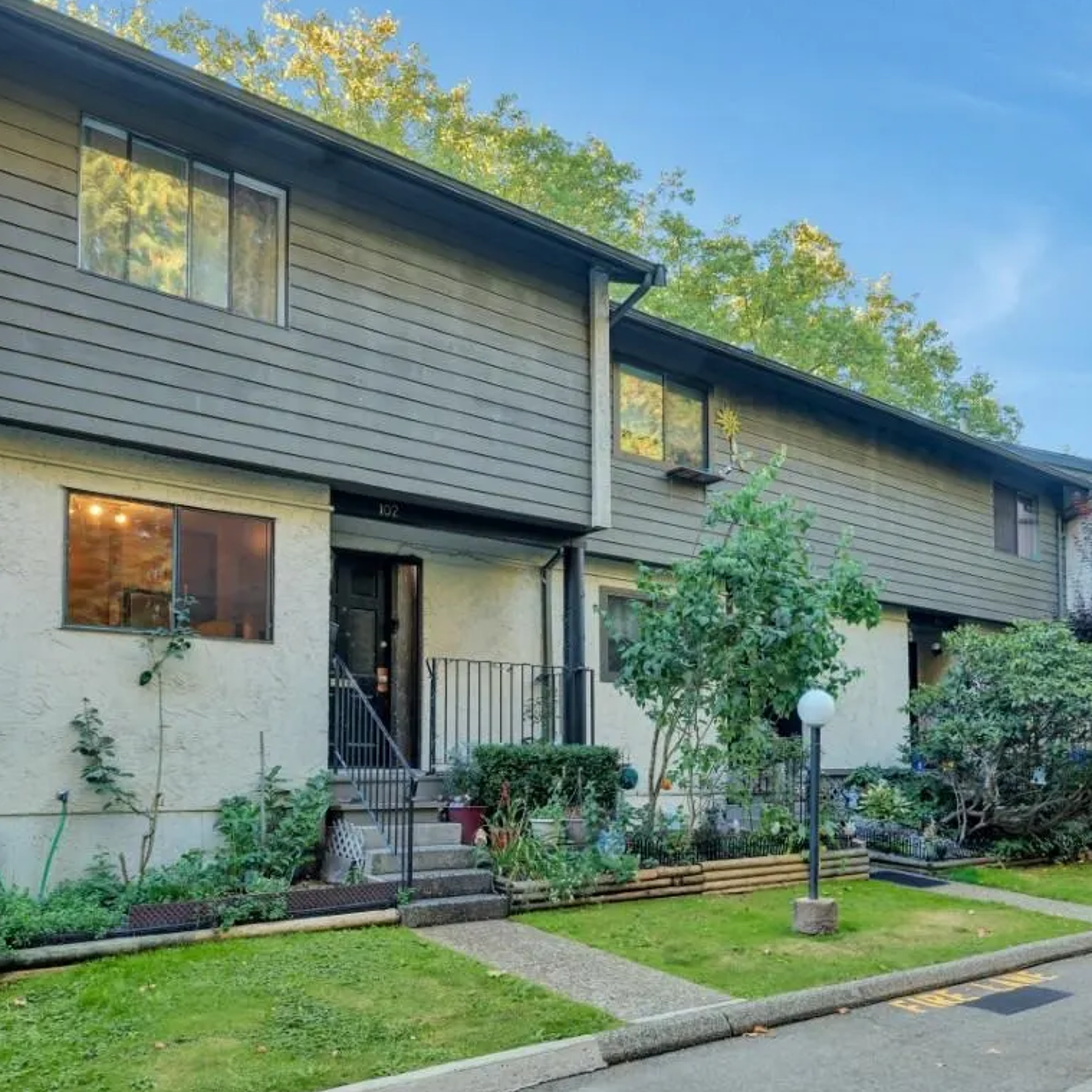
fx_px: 1054
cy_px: 703
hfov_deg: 53.6
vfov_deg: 53.9
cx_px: 733
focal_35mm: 30
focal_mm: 16.3
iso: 400
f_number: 8
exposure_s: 1/50
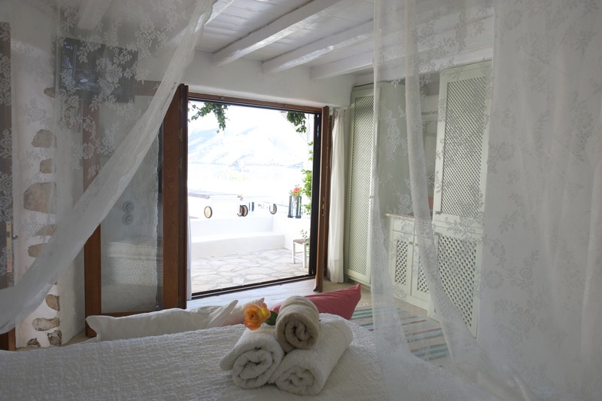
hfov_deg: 63.7
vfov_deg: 44.9
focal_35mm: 29
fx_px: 485
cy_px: 200
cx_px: 301
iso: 1000
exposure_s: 1/100
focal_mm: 29
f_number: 8
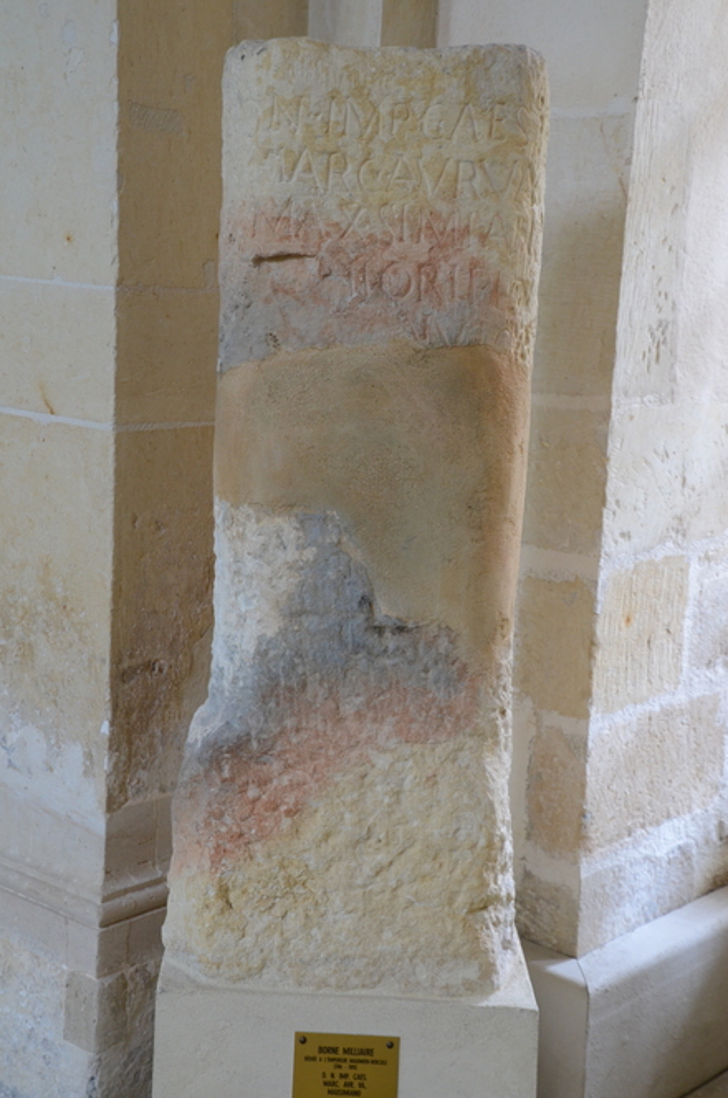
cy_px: 549
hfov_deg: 25.6
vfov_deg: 37.9
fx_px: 1599
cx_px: 364
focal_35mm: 52
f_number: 4.5
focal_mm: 35
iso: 1000
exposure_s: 1/80
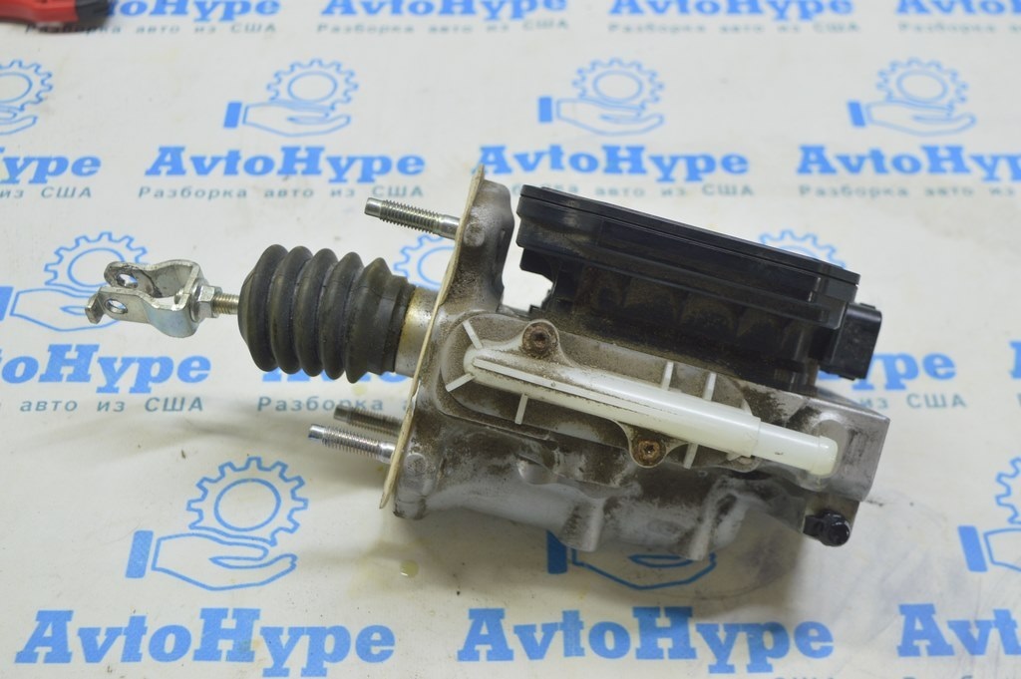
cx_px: 510
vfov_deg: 26.4
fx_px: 1445
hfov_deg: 38.9
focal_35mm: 51
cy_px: 340
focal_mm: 34
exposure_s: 1/20
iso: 400
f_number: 5.6
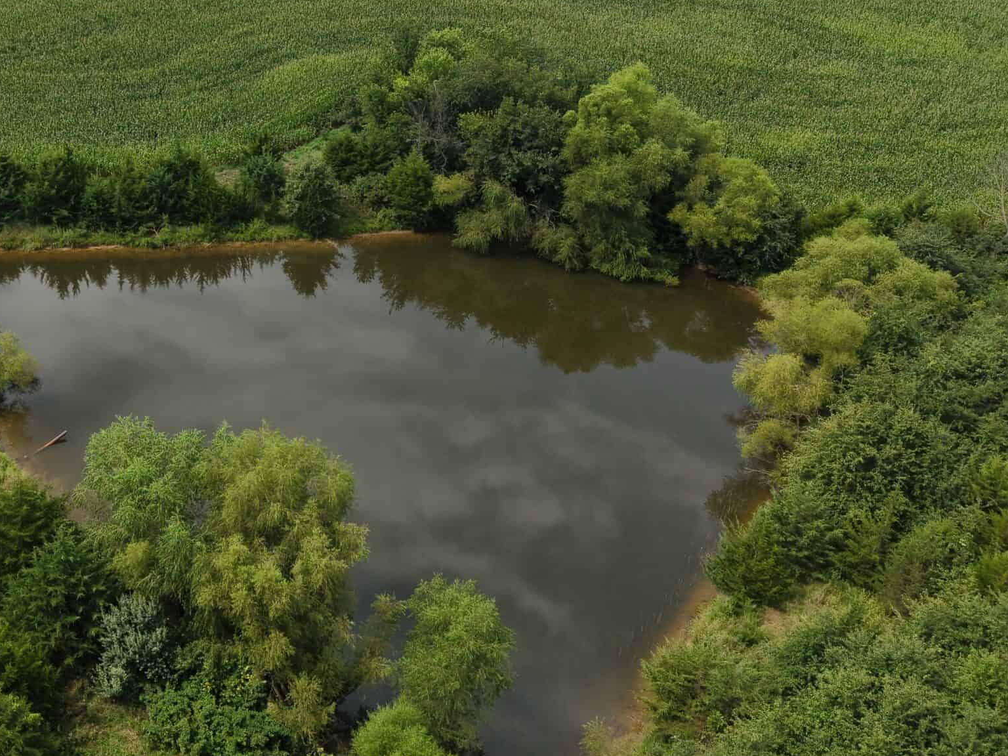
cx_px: 222
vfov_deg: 35.2
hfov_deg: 44.8
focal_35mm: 40
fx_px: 1165
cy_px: 196
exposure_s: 1/320
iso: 200
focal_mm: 8.67
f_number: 1.8
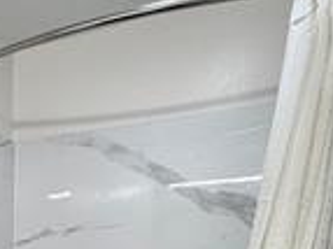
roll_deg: -0.4
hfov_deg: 36.1
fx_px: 452
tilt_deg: -16.5
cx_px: -7
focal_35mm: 47
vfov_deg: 23.5
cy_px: 389
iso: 200
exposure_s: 1/120
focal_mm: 2.22
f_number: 2.2
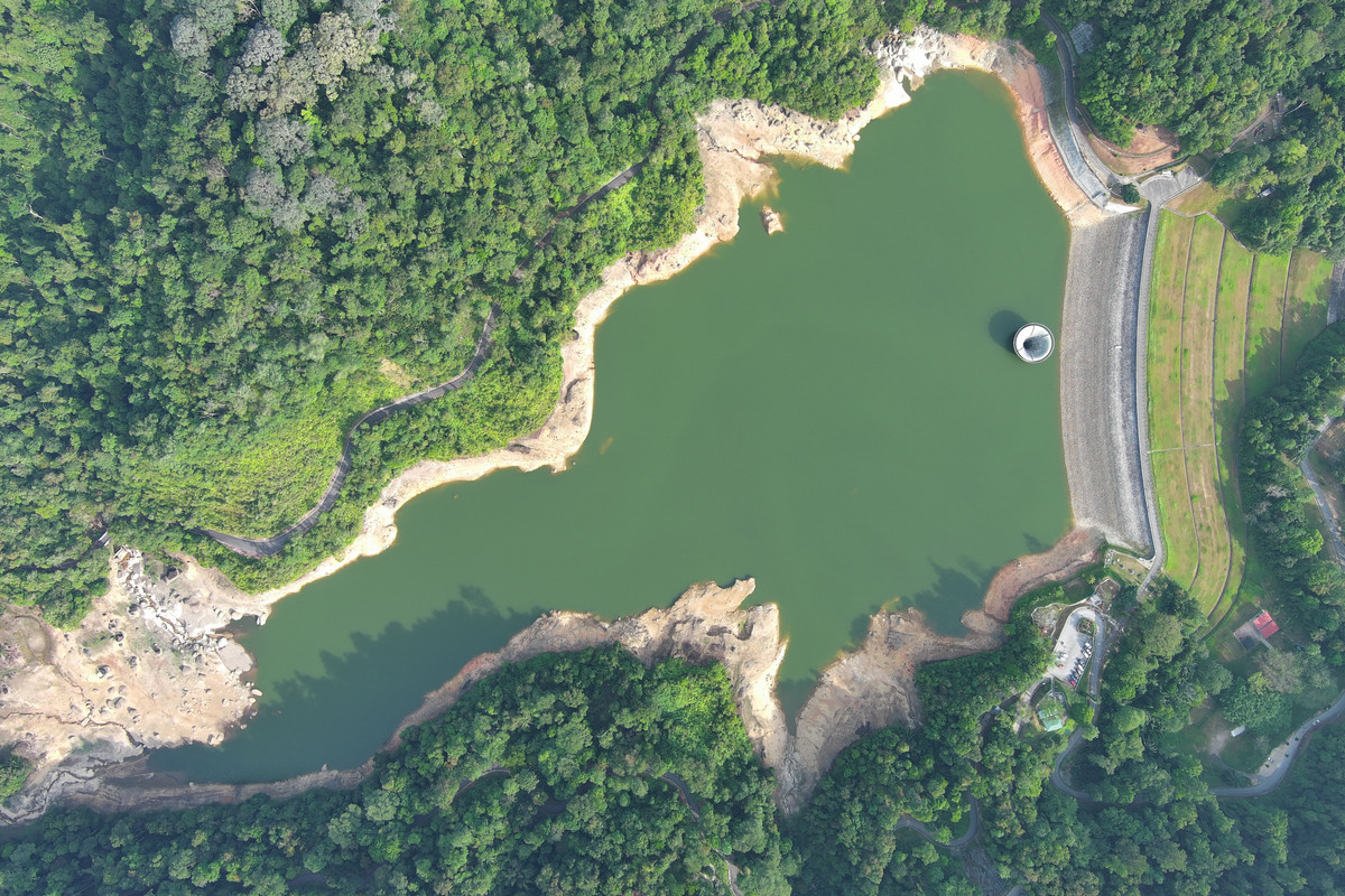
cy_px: 448
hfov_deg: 63.7
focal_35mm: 29
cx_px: 672
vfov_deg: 45.0
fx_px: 1083
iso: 100
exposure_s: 1/366
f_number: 2.8
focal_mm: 10.57
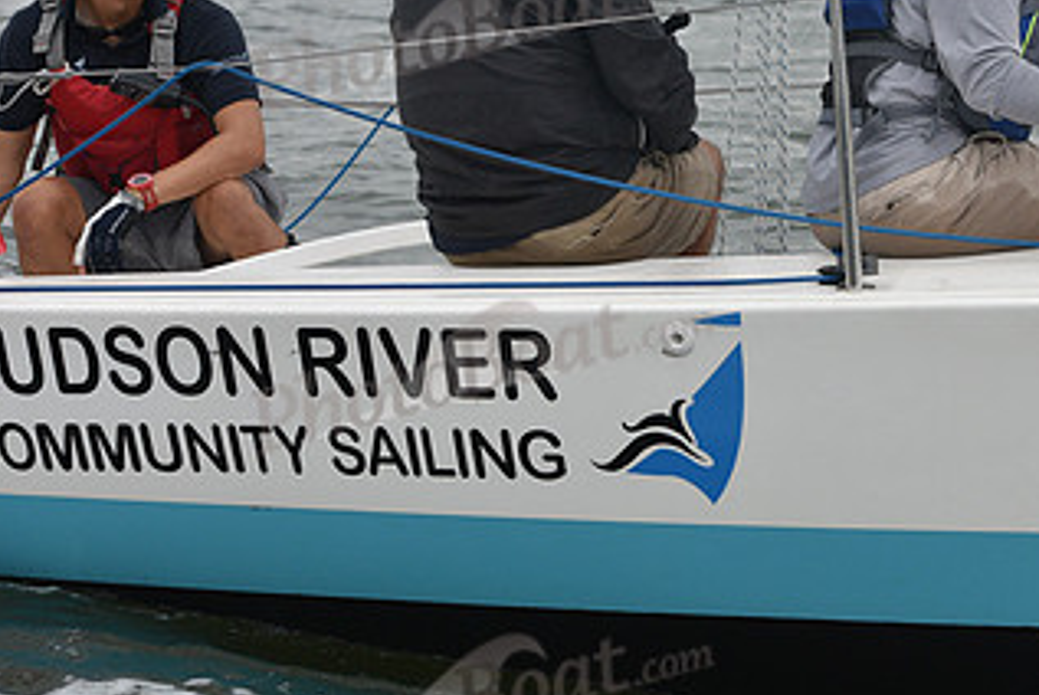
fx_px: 3698
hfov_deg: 15.8
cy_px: 152
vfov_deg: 10.7
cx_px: 885
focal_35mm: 128
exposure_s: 1/800
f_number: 5.6
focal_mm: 70
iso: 400
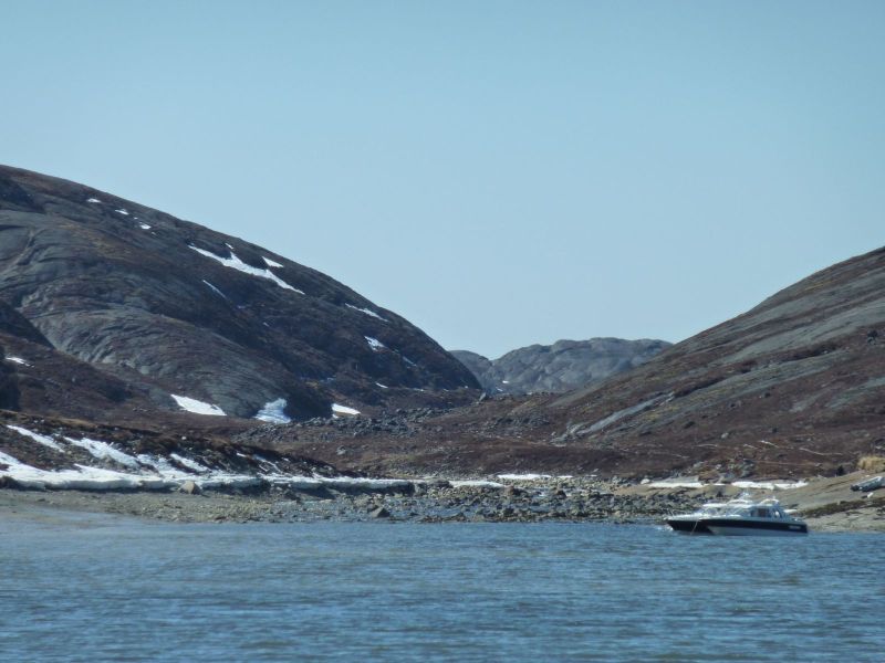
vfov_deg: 5.0
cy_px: 332
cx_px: 442
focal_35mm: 300
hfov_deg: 6.6
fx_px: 7670
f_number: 5.6
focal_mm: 49.2
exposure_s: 1/640
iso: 125
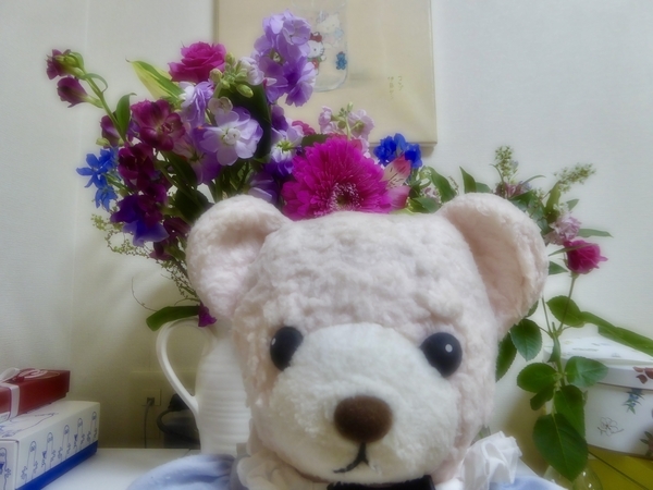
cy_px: 245
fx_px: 453
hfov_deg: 71.6
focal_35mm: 24
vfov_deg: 56.8
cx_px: 326
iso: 400
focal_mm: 4.3
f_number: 3.3
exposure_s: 1/40
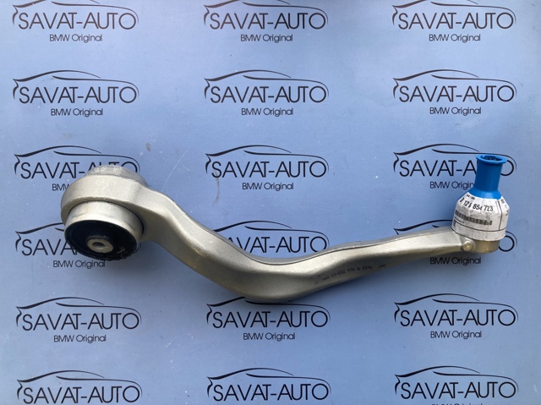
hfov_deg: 63.5
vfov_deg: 49.7
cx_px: 270
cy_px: 202
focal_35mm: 28
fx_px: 437
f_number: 1.8
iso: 64
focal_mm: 3.99
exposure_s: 1/121
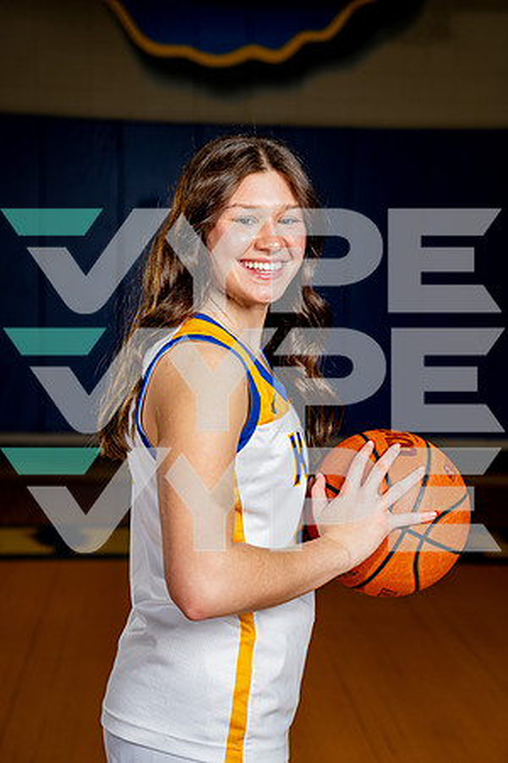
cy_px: 382
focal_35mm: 63
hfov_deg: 21.6
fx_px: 1333
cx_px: 254
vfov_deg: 31.9
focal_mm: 63
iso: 160
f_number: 4
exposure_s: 1/250
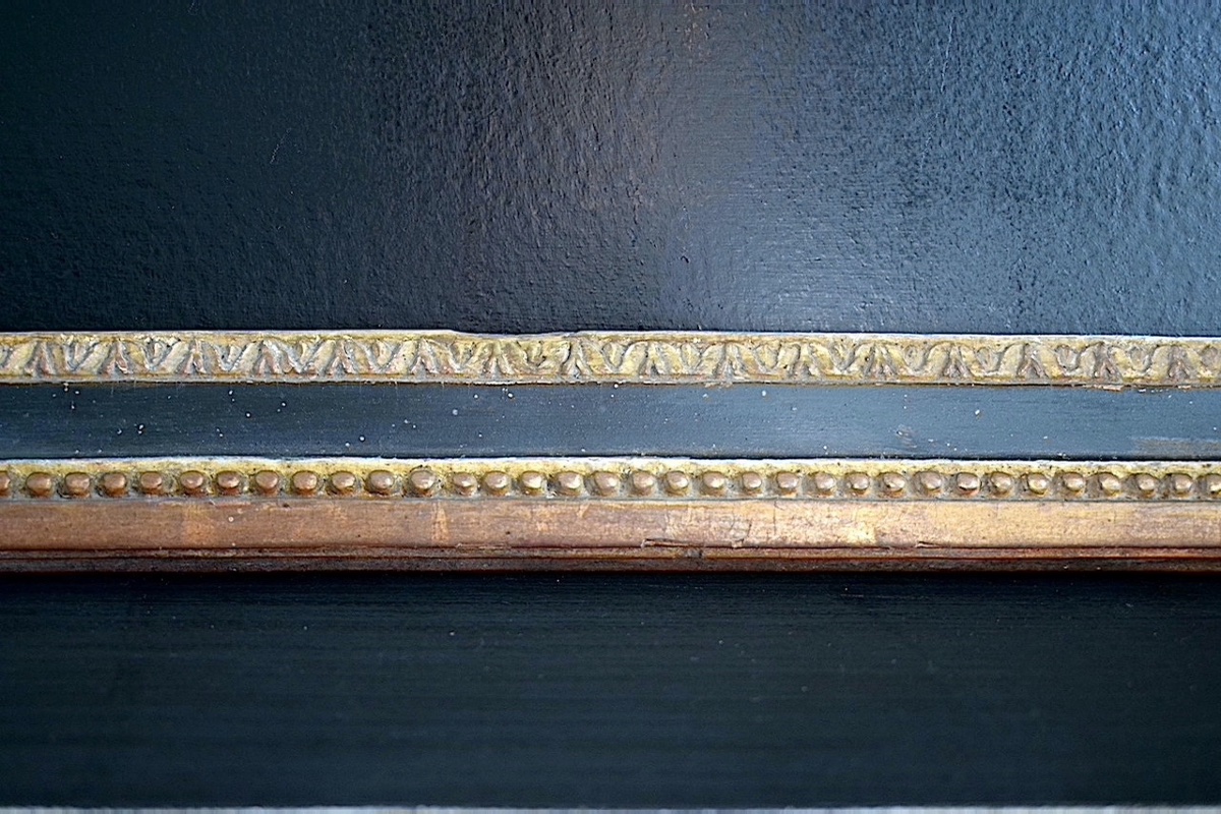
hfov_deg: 41.1
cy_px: 407
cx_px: 610
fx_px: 1628
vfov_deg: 28.1
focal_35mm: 48
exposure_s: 1/60
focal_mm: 32
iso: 1600
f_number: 4.5
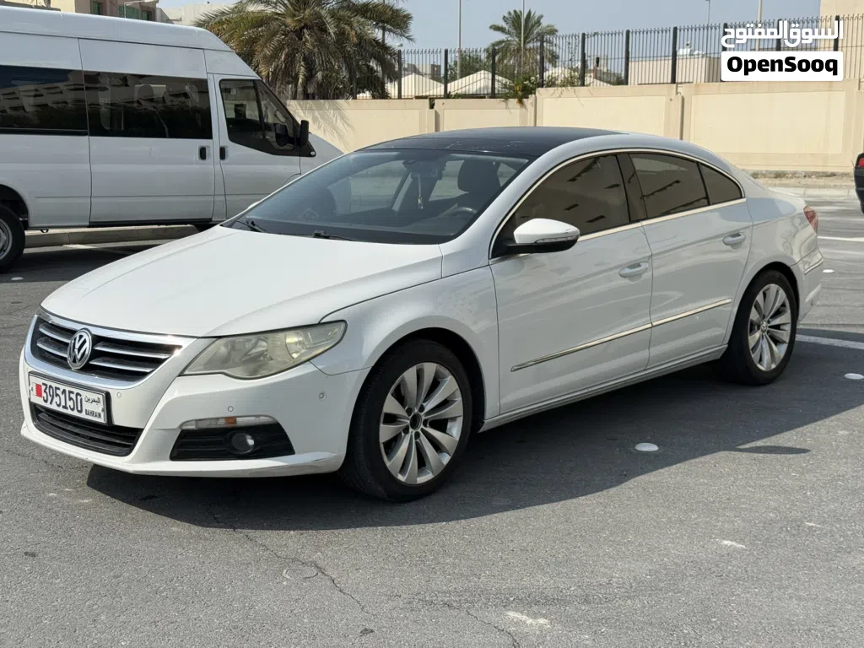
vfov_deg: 30.3
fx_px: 1198
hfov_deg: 39.7
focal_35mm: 48
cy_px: 324
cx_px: 432
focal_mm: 6.76
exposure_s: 1/8772
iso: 64
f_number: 1.78
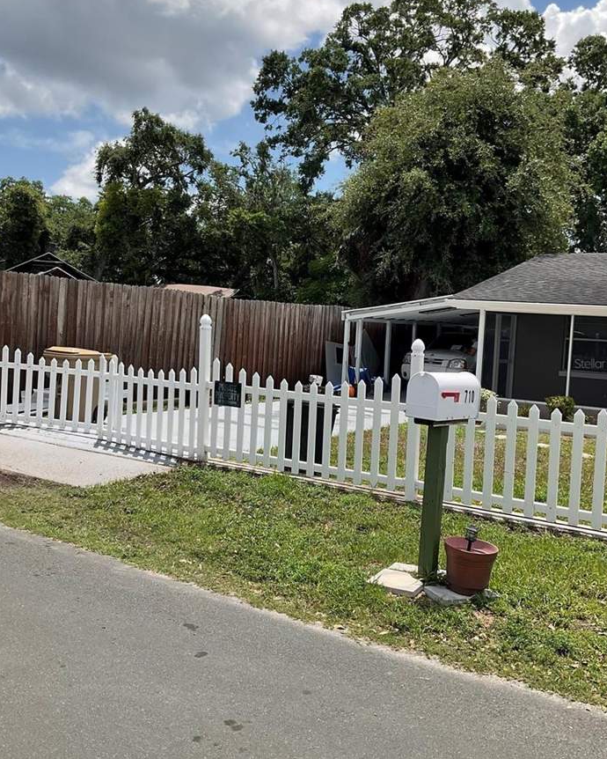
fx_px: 786
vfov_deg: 51.5
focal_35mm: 35
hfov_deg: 42.2
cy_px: 363
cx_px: 278
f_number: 1.8
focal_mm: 3
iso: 16
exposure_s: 1/2058
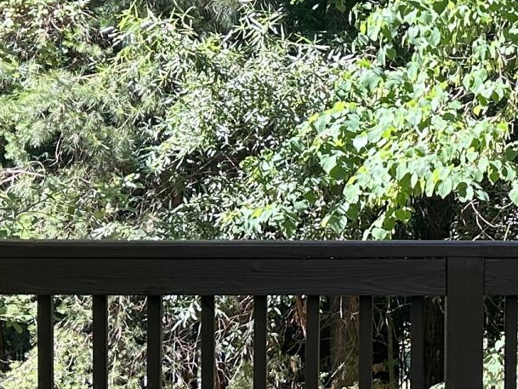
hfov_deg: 15.0
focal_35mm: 128
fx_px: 1916
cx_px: 588
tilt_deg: -1.8
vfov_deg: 11.6
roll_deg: +0.4
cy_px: 293
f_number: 1.5
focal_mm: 5.7
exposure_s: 1/337
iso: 50
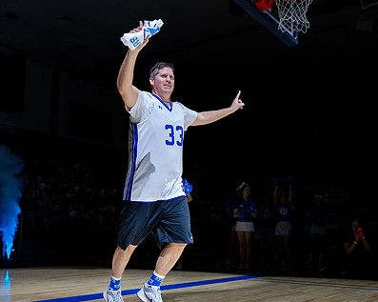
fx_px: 458
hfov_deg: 44.8
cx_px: 183
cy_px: 178
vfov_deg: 36.3
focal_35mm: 41
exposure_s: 1/2000
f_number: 2.8
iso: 4000
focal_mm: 27
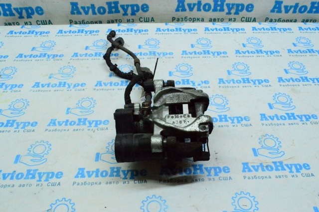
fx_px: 279
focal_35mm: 32
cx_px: 160
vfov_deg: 41.6
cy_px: 106
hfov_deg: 59.6
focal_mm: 21
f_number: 25
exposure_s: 1/100
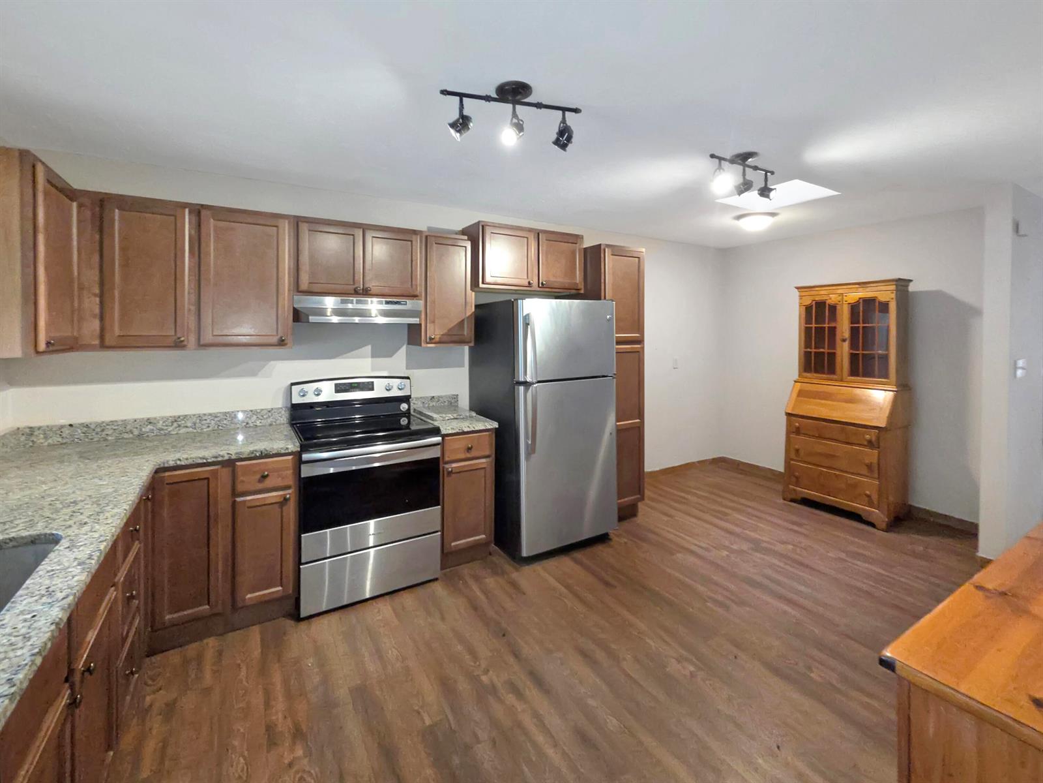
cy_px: 392
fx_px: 392
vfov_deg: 89.9
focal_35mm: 13
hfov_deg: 106.2
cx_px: 522
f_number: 2.2
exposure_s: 1/60
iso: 400
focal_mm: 2.2
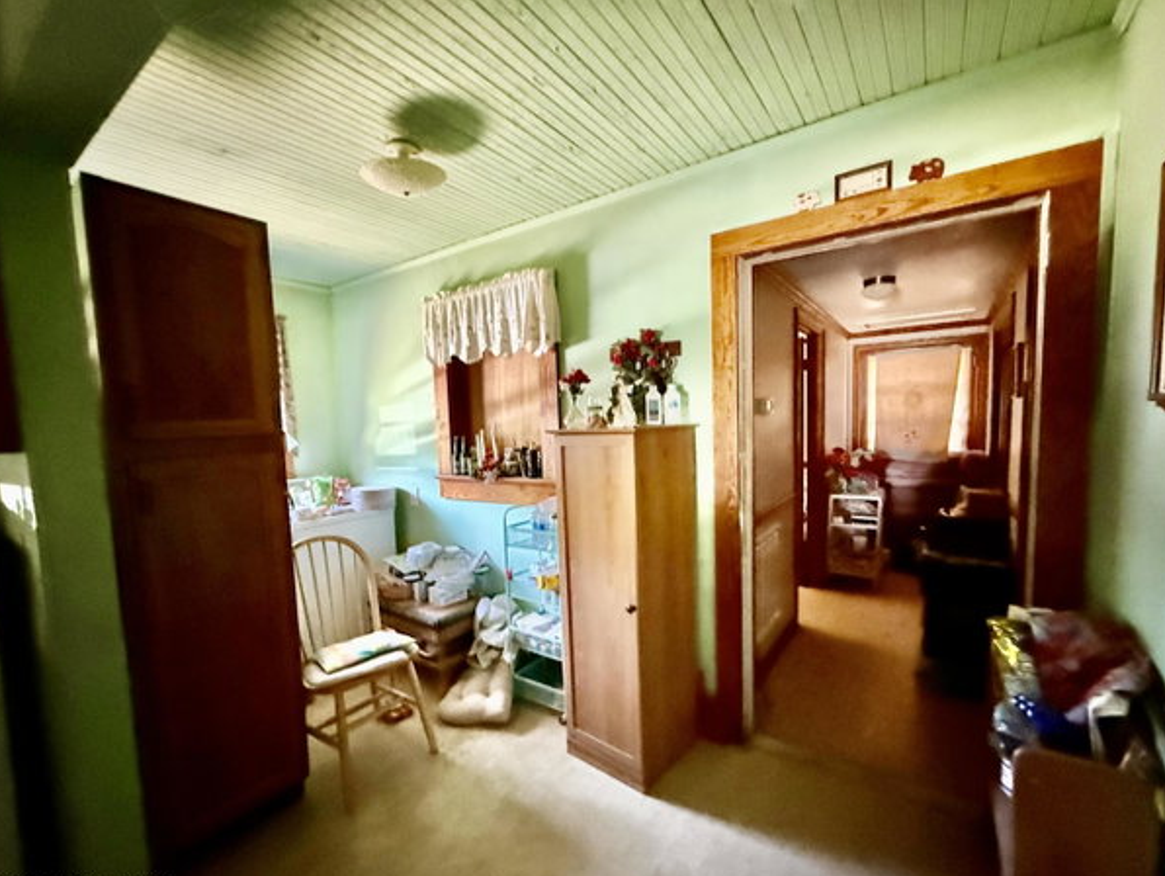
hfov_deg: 98.1
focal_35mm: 15
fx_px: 505
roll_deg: +2.1
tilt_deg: -7.3
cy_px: 463
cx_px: 597
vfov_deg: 81.7
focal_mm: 2.22
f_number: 2.2
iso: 1600
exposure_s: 1/49
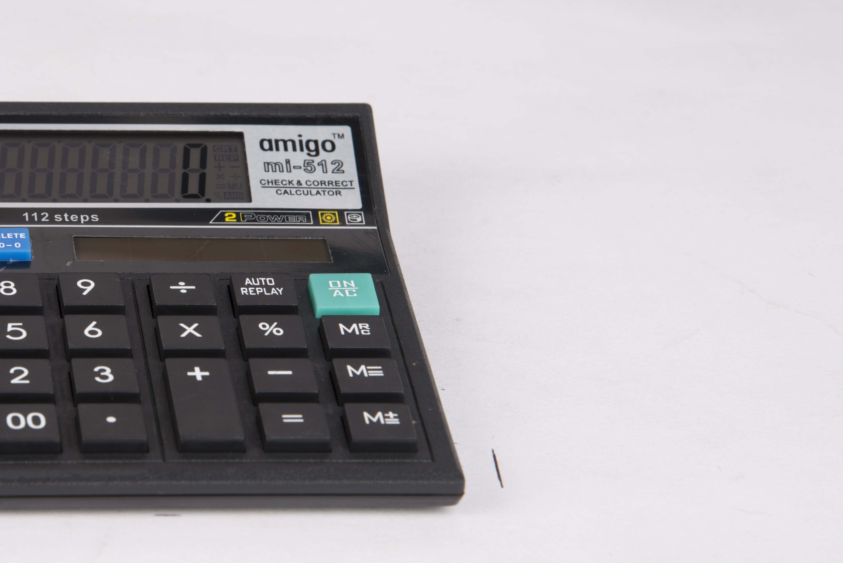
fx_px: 4520
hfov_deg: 10.6
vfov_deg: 7.1
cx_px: 130
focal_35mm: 193
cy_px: 239
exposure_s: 1/125
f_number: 11
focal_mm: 112
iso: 100
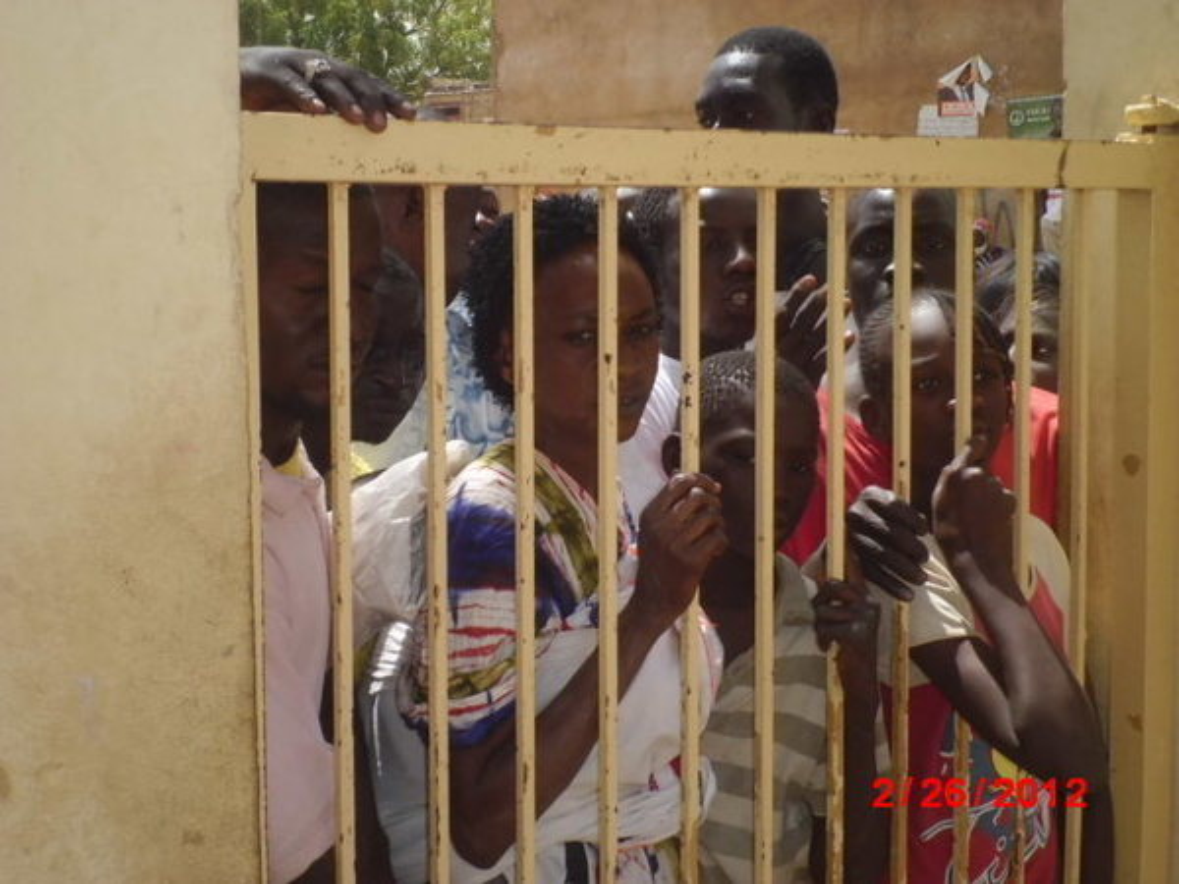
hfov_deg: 32.2
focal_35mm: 60
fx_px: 2044
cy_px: 442
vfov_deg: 24.4
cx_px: 590
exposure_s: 1/500
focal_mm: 10.7
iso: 100
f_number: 3.9
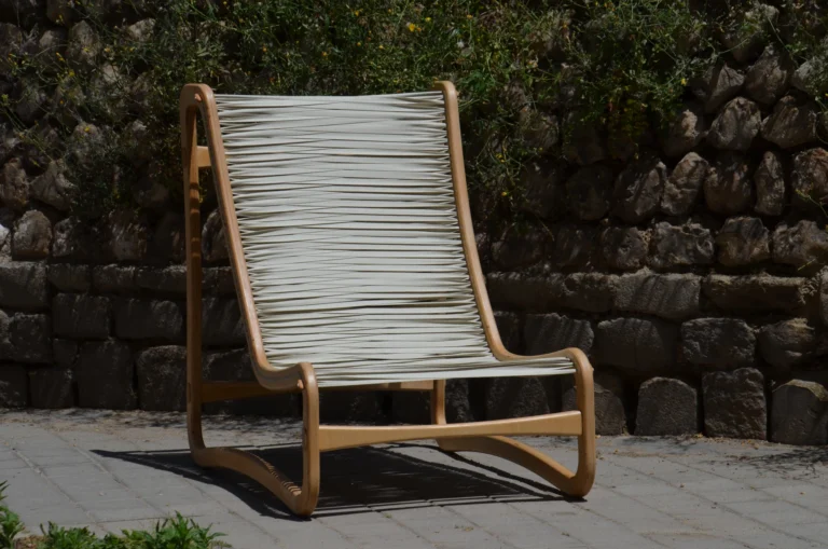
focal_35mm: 128
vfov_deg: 10.7
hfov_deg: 16.1
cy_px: 274
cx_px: 414
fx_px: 2927
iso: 100
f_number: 10
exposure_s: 1/400
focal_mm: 85
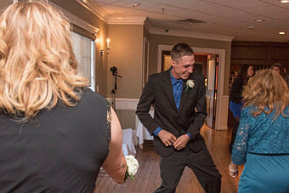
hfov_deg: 47.4
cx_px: 137
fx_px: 329
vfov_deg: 32.3
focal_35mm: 41
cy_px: 134
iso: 2000
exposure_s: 1/125
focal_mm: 24
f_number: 4
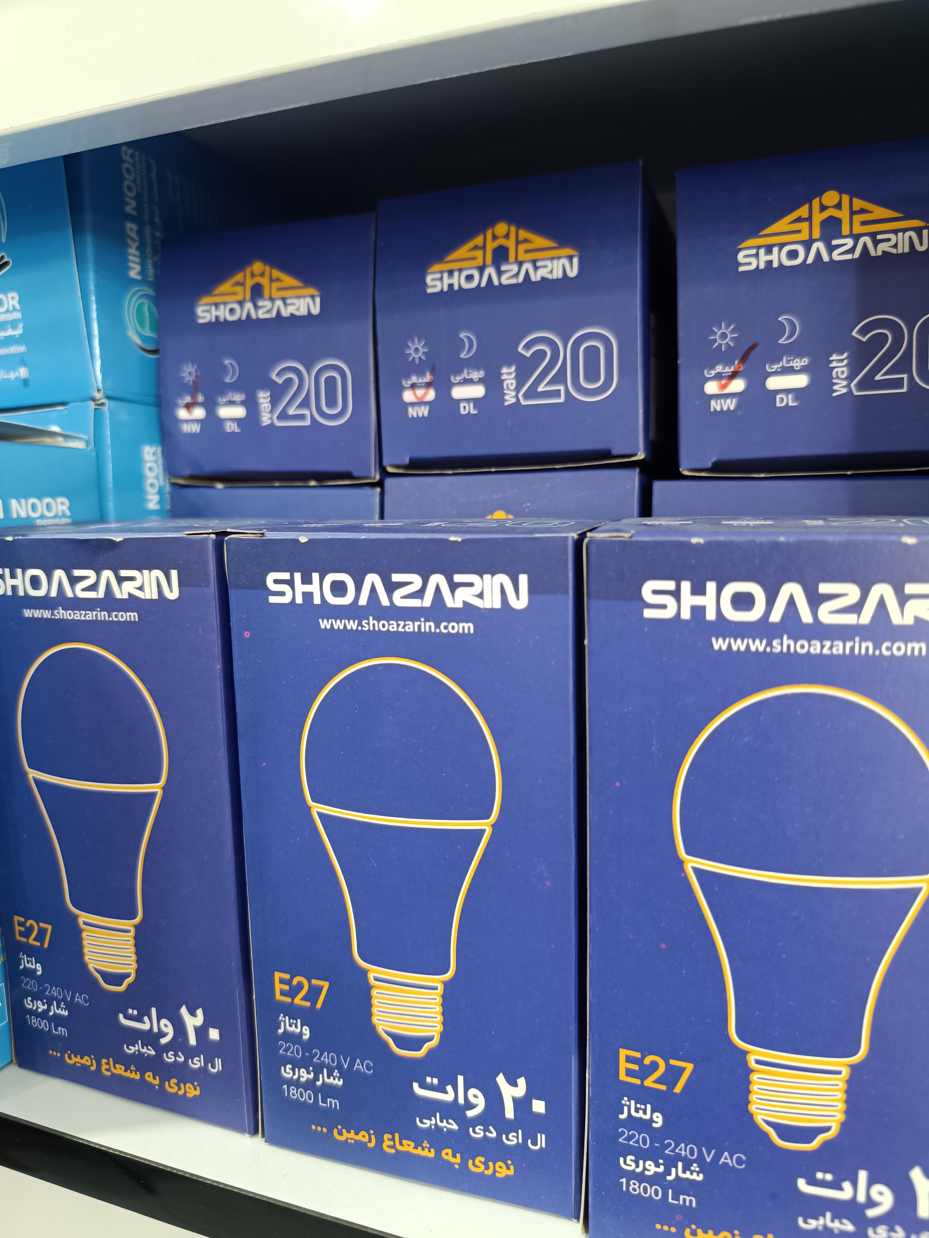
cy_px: 619
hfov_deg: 56.8
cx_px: 464
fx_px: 859
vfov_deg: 71.6
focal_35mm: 24
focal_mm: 6.14
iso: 892
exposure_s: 1/60
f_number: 1.65
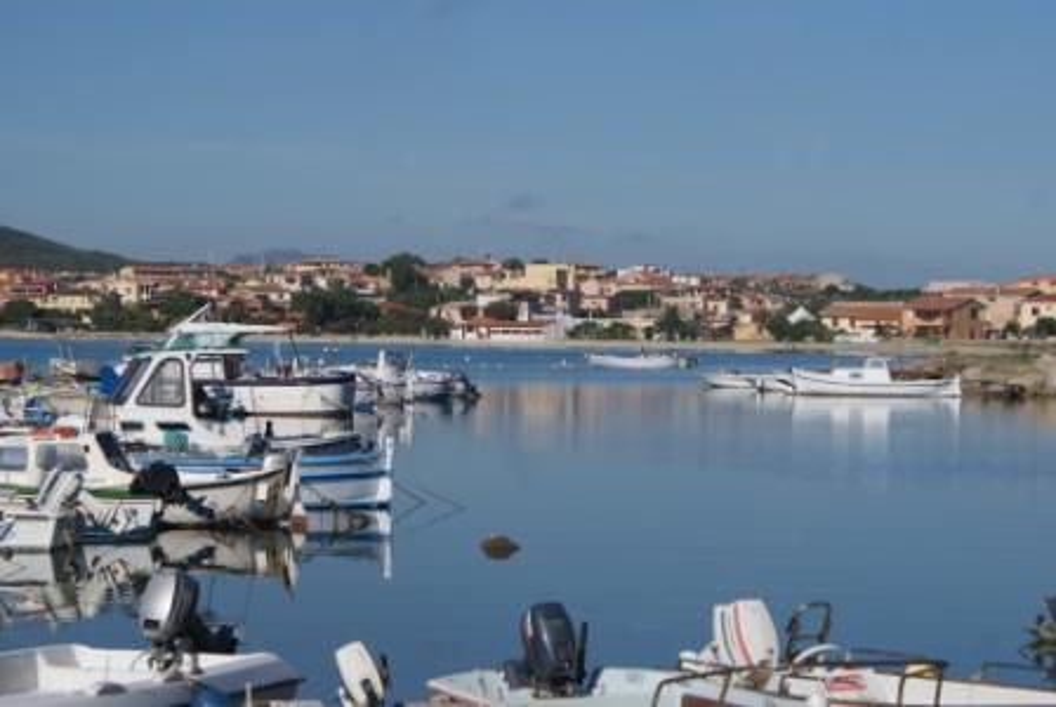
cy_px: 354
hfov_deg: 19.4
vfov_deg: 13.1
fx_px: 3084
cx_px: 528
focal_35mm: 105
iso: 100
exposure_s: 1/800
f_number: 7.1
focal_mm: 70
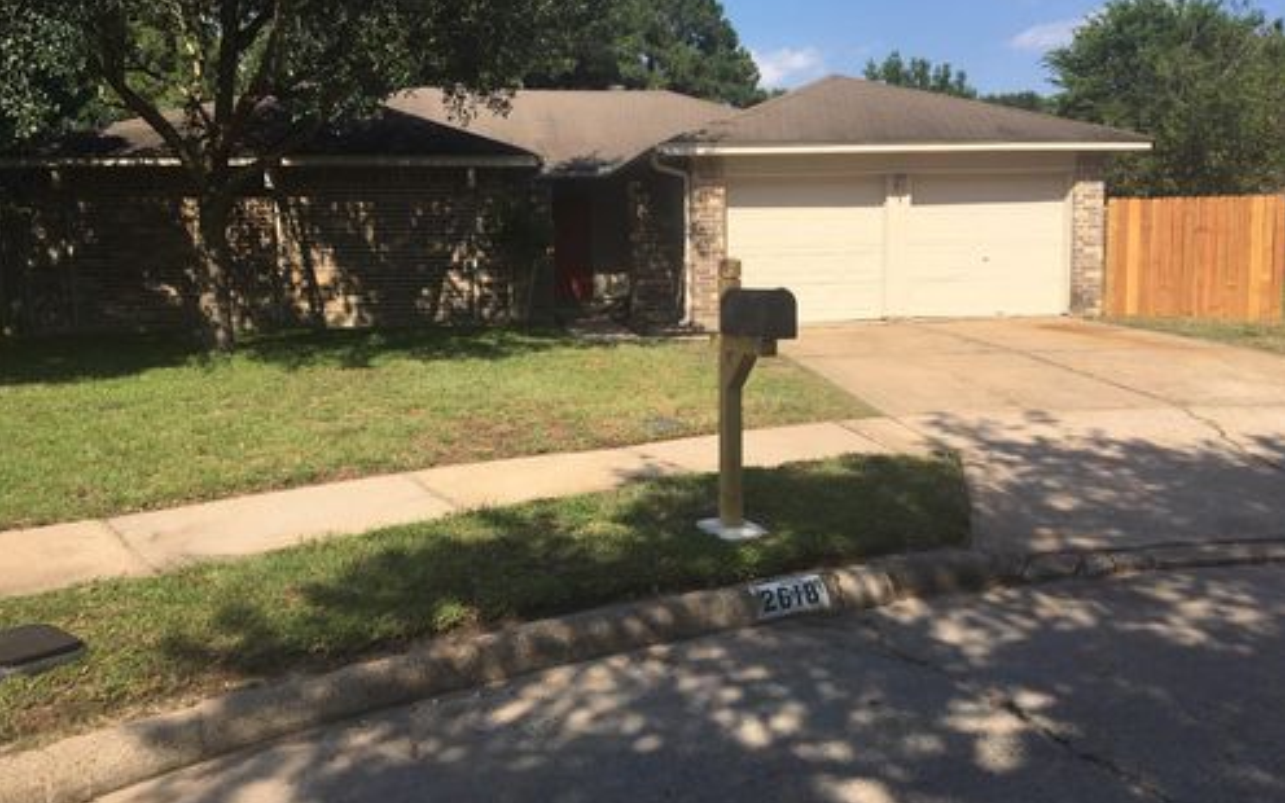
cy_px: 356
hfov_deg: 61.2
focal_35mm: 31
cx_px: 642
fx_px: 1086
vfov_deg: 40.5
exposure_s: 1/1570
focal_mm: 4.15
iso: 25
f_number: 2.2
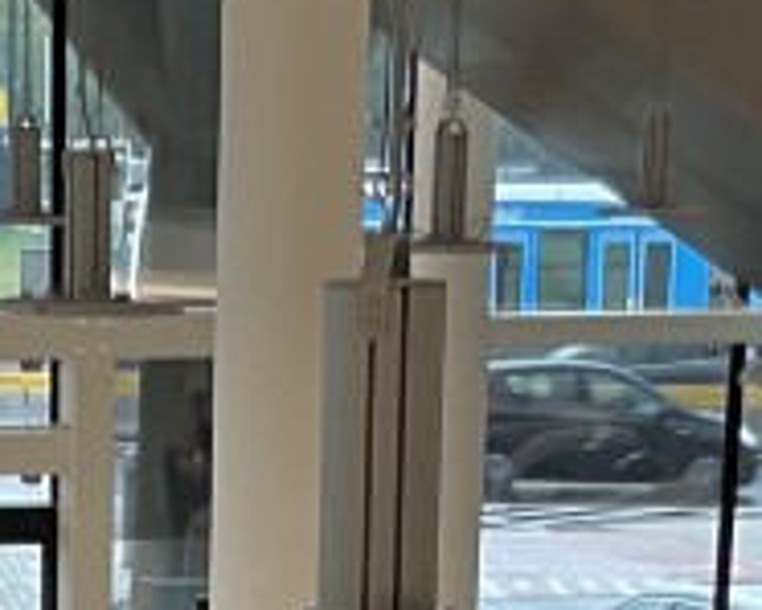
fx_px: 4400
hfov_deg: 9.8
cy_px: 1773
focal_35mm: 195
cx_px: 53
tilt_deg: -21.8
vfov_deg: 7.1
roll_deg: +0.5
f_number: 1.8
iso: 40
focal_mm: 3
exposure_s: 1/100
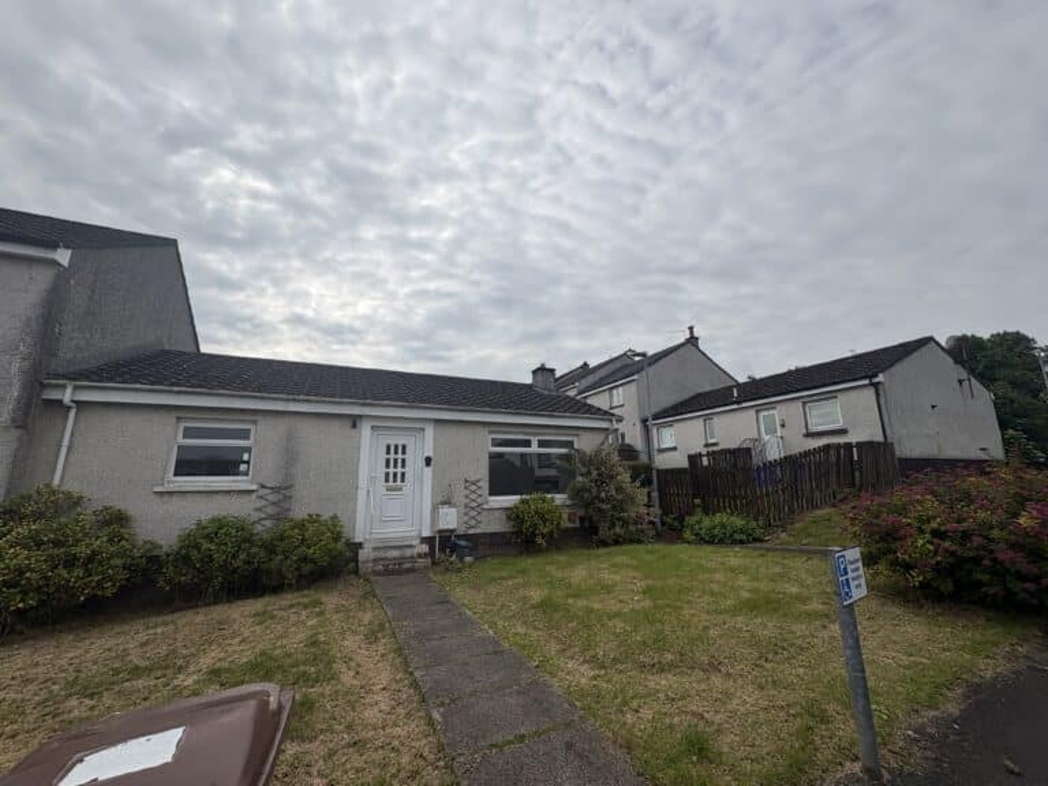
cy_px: 393
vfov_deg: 85.7
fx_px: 424
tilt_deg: +12.9
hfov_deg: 102.1
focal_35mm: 14
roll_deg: +2.0
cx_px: 524
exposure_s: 1/3906
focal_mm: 2.22
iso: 50
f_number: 2.2
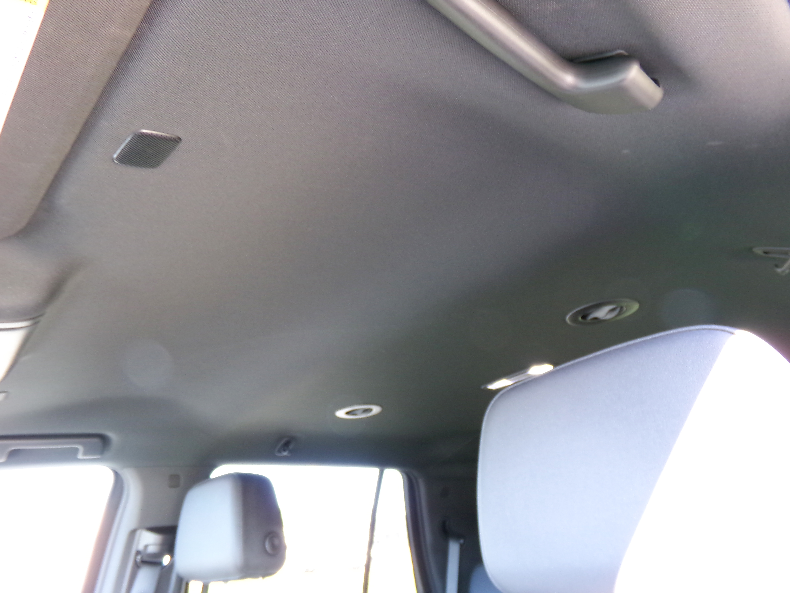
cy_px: 296
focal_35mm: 24
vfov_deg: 56.8
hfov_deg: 71.6
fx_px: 548
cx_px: 395
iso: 268
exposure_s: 1/17
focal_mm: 4.3
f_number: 3.7
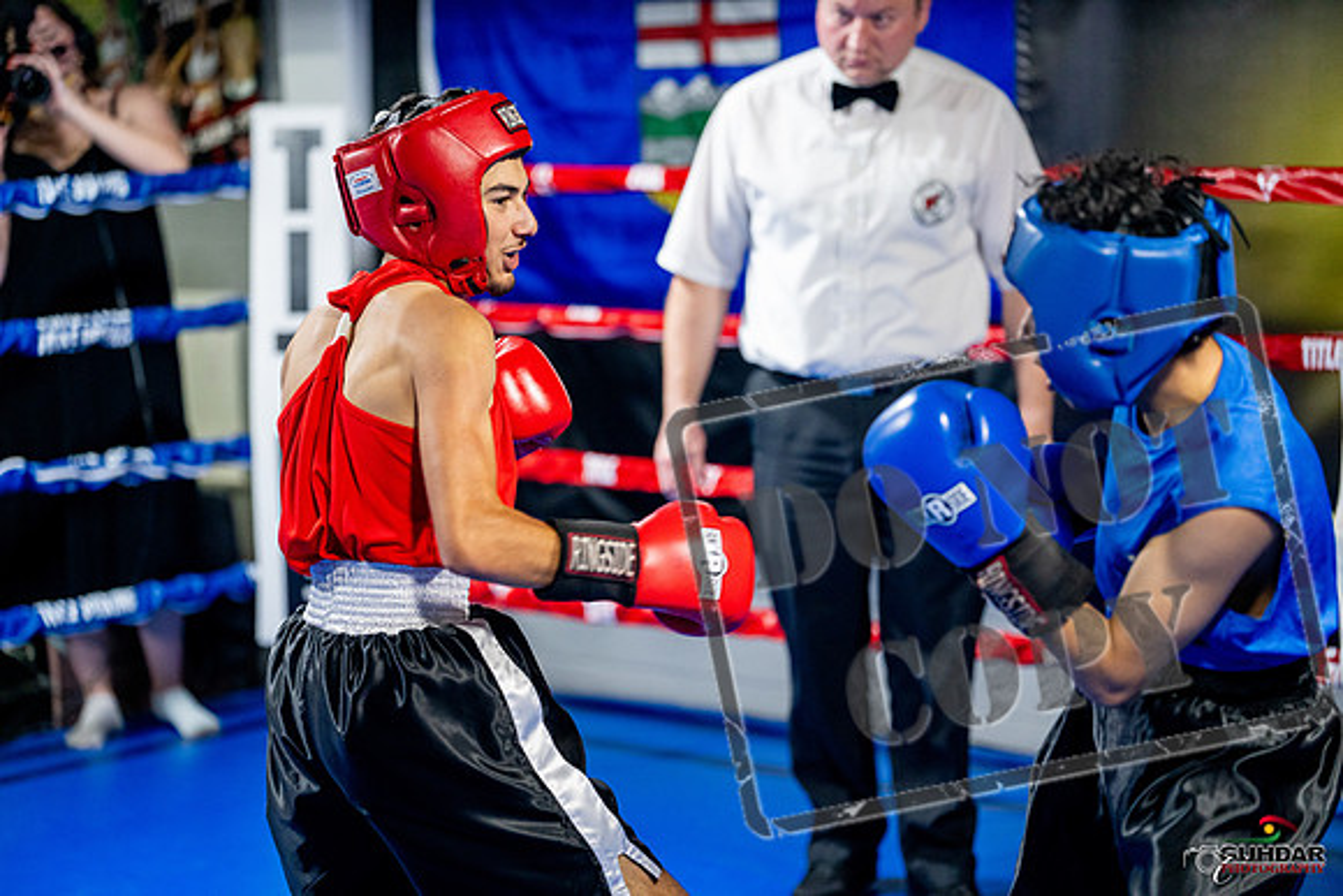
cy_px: 448
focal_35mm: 90
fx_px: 3358
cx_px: 672
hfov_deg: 22.6
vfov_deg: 15.2
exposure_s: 1/800
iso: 4000
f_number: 2
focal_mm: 90
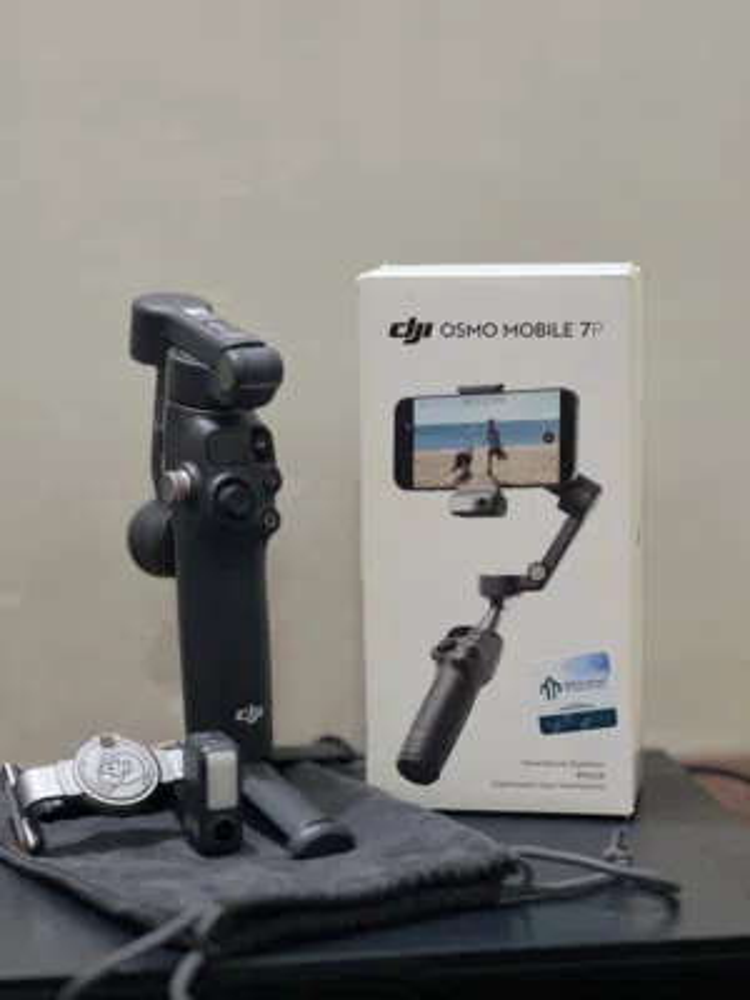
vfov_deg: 25.3
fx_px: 2224
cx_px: 375
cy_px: 500
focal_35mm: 77
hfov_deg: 19.1
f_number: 2.8
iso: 320
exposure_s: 1/33
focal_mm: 9
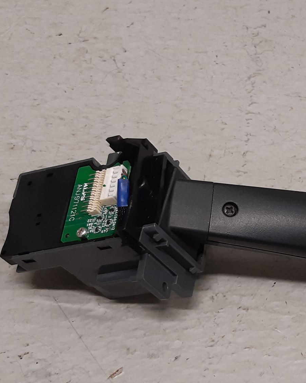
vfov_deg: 40.2
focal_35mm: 46
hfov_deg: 31.1
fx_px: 521
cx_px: 279
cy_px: 227
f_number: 1.7
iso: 100
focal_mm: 3.93
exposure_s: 1/50
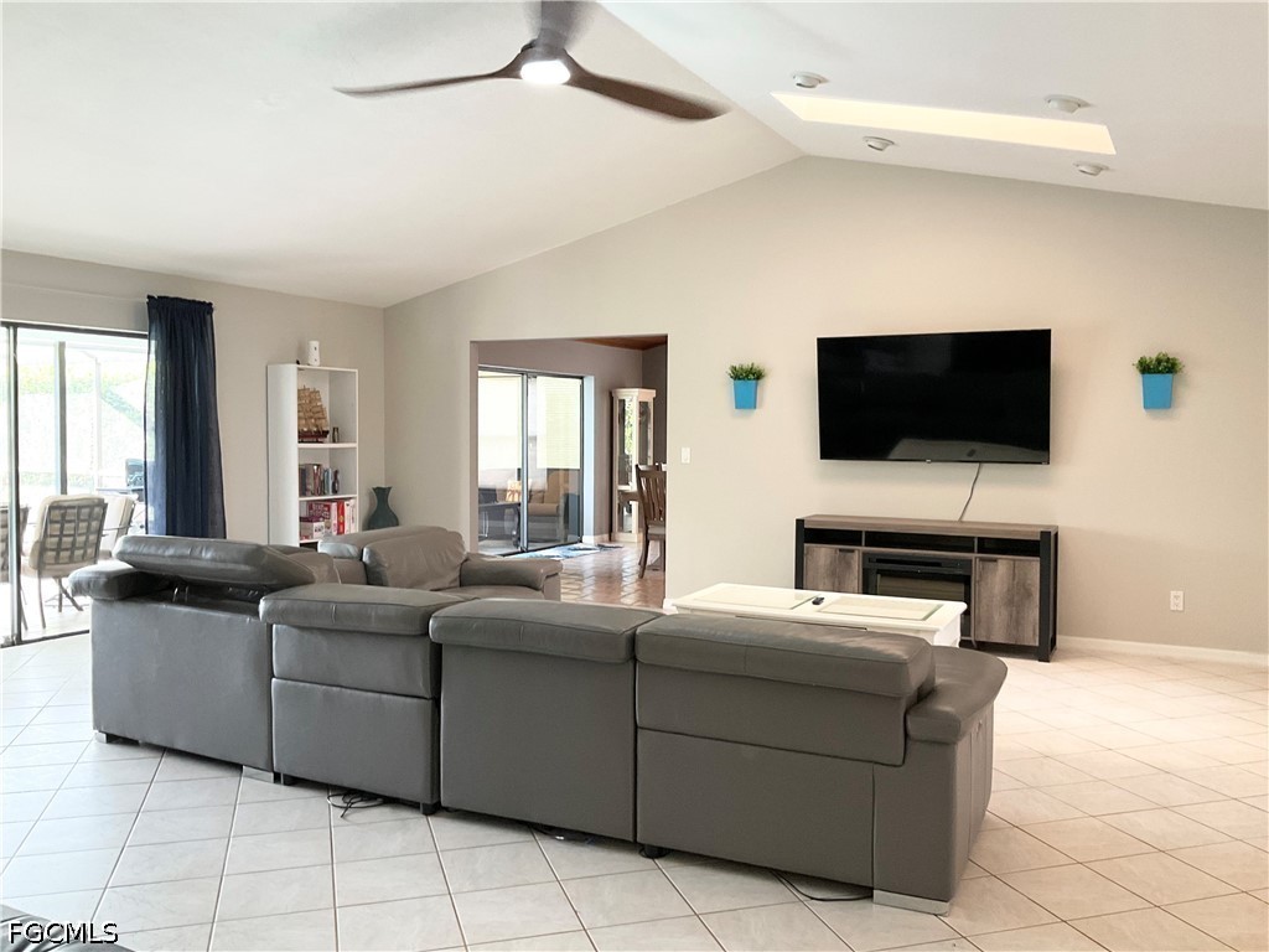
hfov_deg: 61.7
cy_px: 476
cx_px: 634
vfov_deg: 48.2
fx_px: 1063
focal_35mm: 29
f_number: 1.8
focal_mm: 3
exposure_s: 1/42
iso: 160
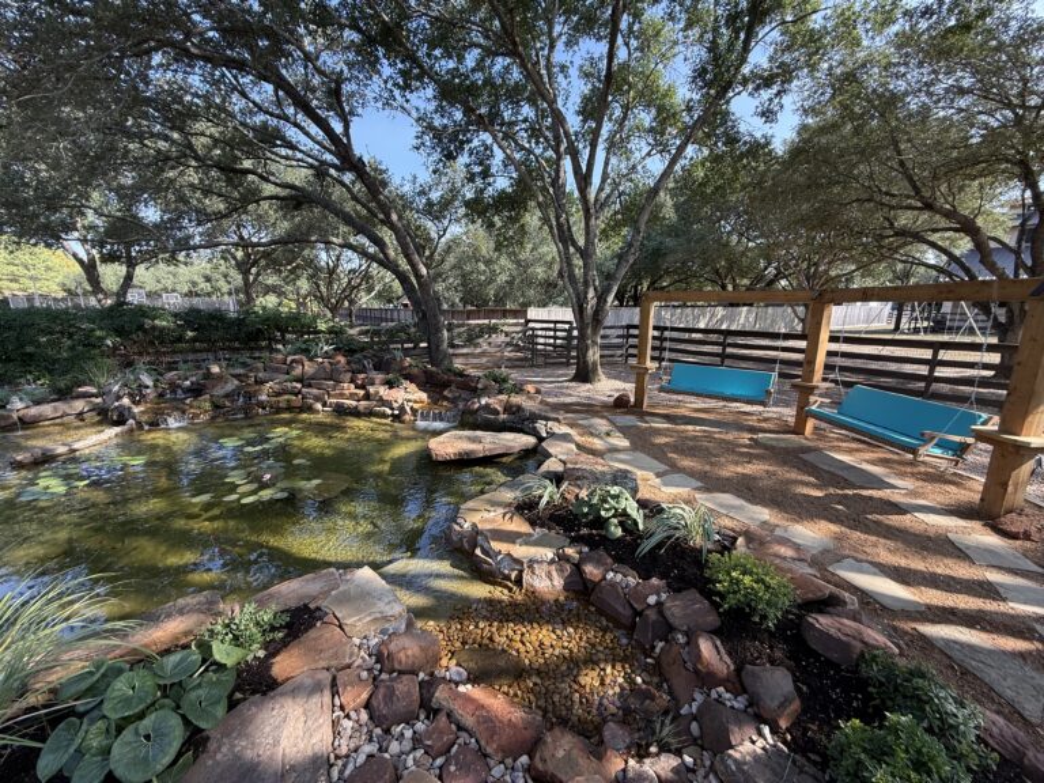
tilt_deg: -10.5
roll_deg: -0.5
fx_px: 422
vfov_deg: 85.7
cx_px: 522
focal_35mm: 14
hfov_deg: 102.1
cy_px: 392
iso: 50
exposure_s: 1/234
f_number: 2.2
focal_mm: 2.22
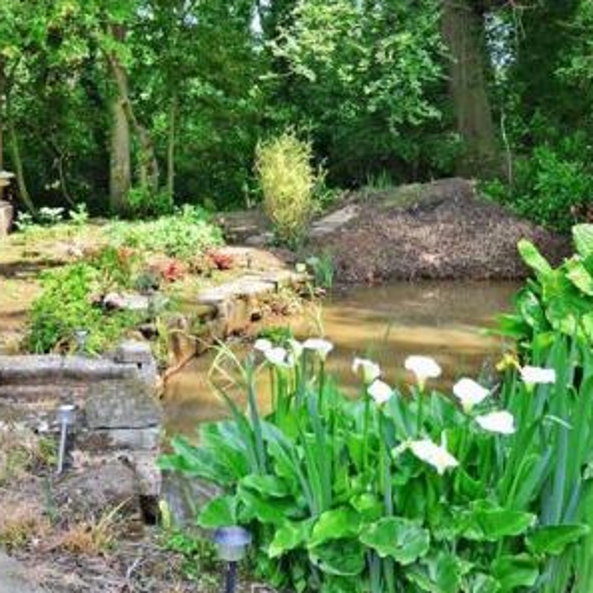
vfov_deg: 37.0
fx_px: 872
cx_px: 246
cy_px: 181
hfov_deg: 37.4
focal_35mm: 45
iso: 200
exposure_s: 1/125
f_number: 5.6
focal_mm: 16
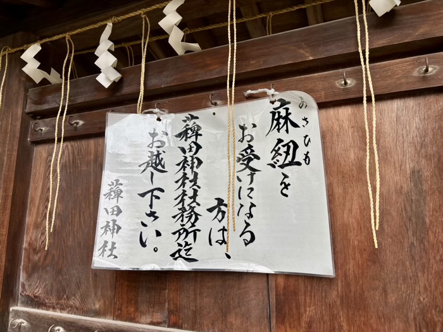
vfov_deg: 53.1
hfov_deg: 67.3
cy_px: 166
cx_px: 222
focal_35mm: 26
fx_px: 333
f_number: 1.6
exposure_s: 1/475
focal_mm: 5.96
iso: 50
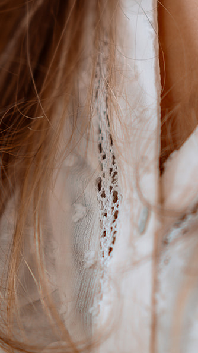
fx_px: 2241
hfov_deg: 5.1
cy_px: -17
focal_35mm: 240
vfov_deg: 8.9
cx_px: 179
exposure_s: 1/250
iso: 100
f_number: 1.4
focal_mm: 85
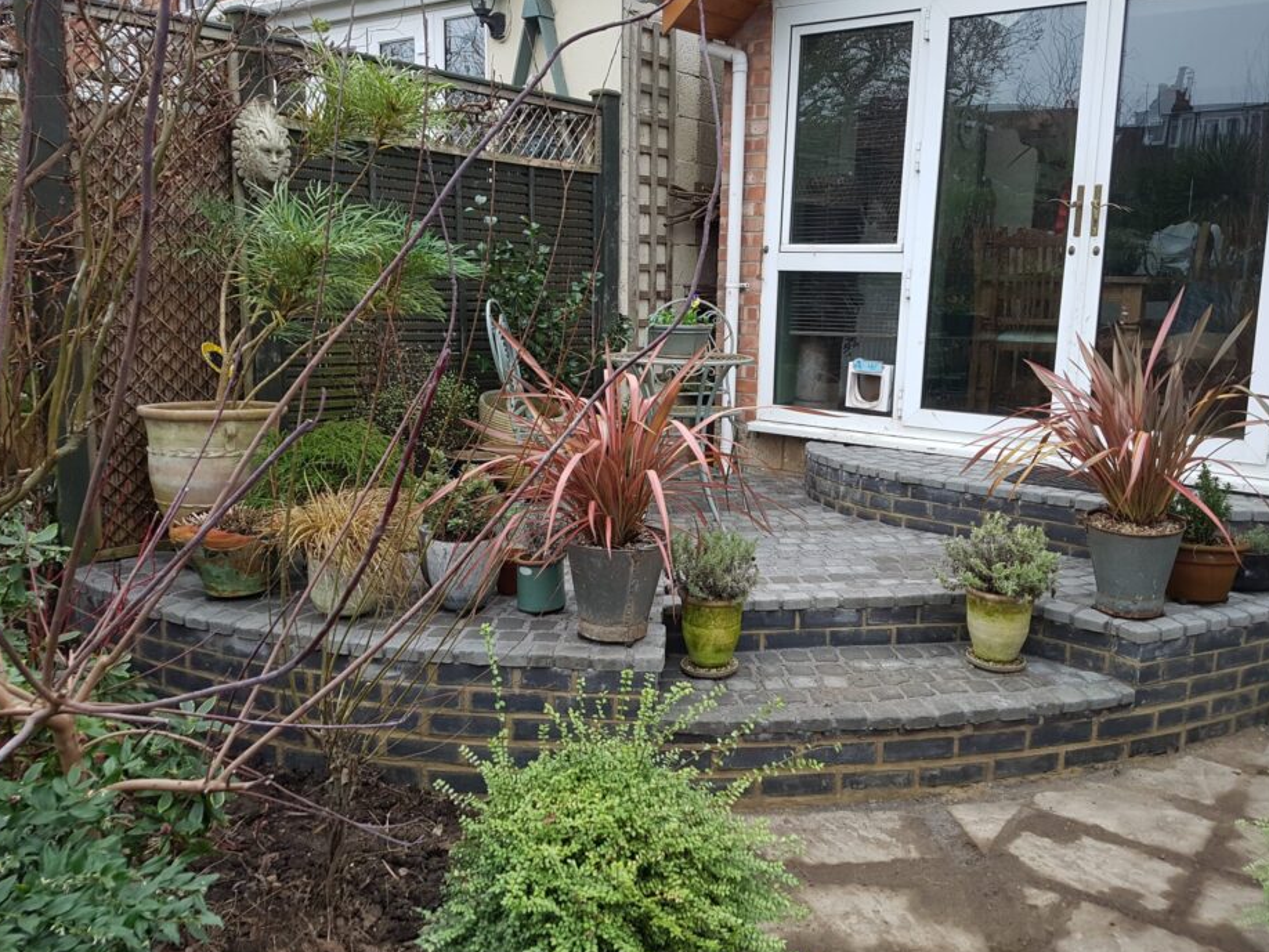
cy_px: 437
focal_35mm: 29
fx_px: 1063
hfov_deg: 61.6
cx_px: 688
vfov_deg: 48.2
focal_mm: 4.2
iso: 64
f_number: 1.7
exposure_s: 1/50
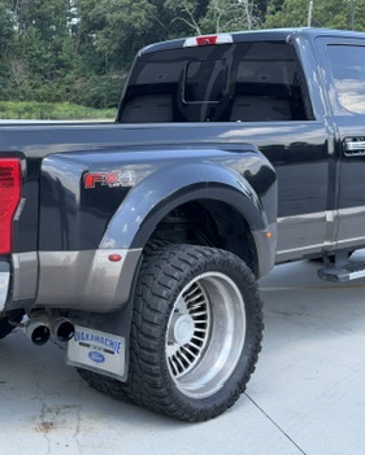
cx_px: 69
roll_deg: +1.3
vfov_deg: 29.6
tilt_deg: -9.6
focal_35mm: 64
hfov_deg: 23.5
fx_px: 864
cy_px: 228
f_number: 1.78
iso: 80
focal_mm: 6.76
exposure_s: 1/885
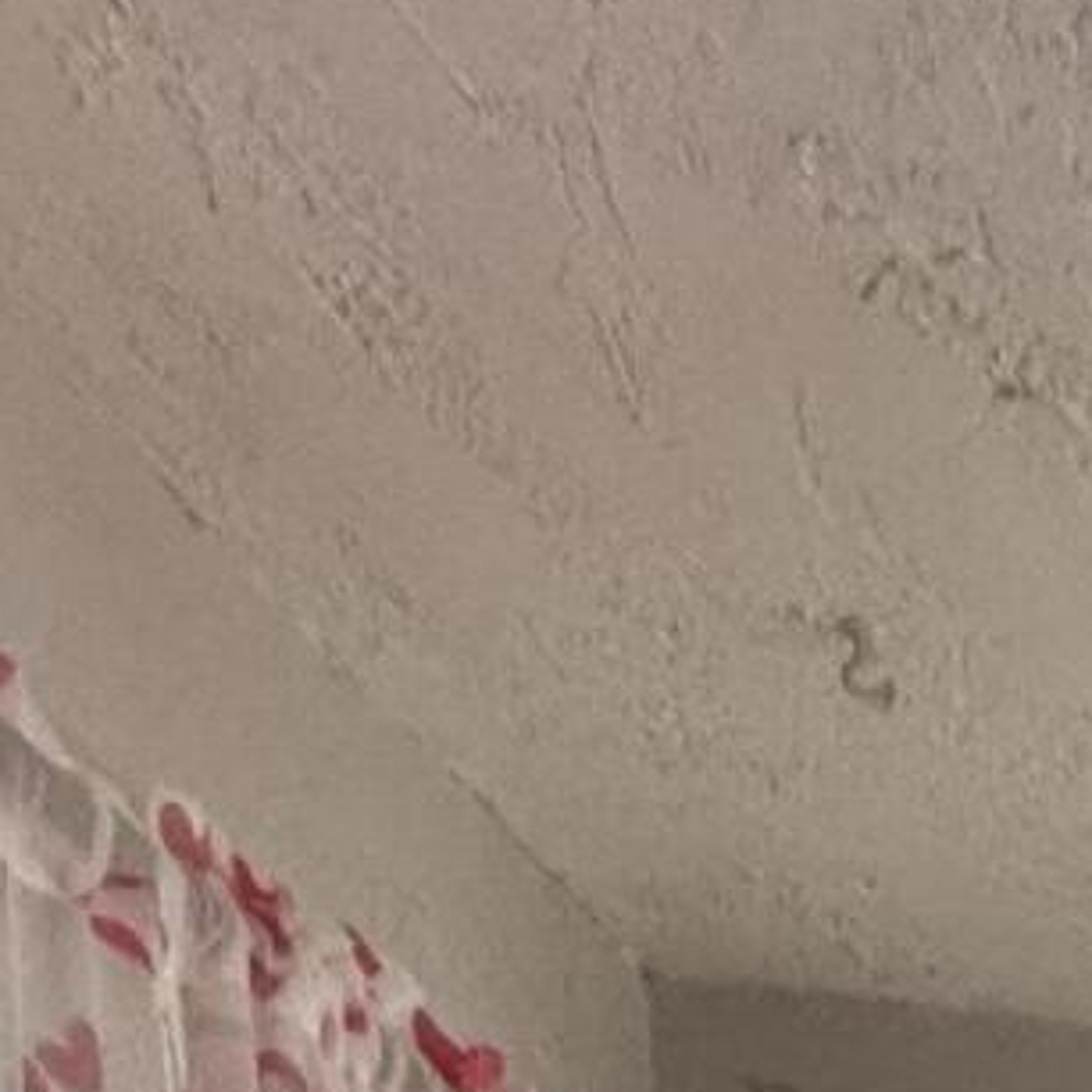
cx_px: 2327
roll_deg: -2.5
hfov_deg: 15.7
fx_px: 2891
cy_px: 3058
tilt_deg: -15.1
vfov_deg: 12.4
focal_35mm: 81
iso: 250
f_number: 2.2
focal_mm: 2.22
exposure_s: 1/99
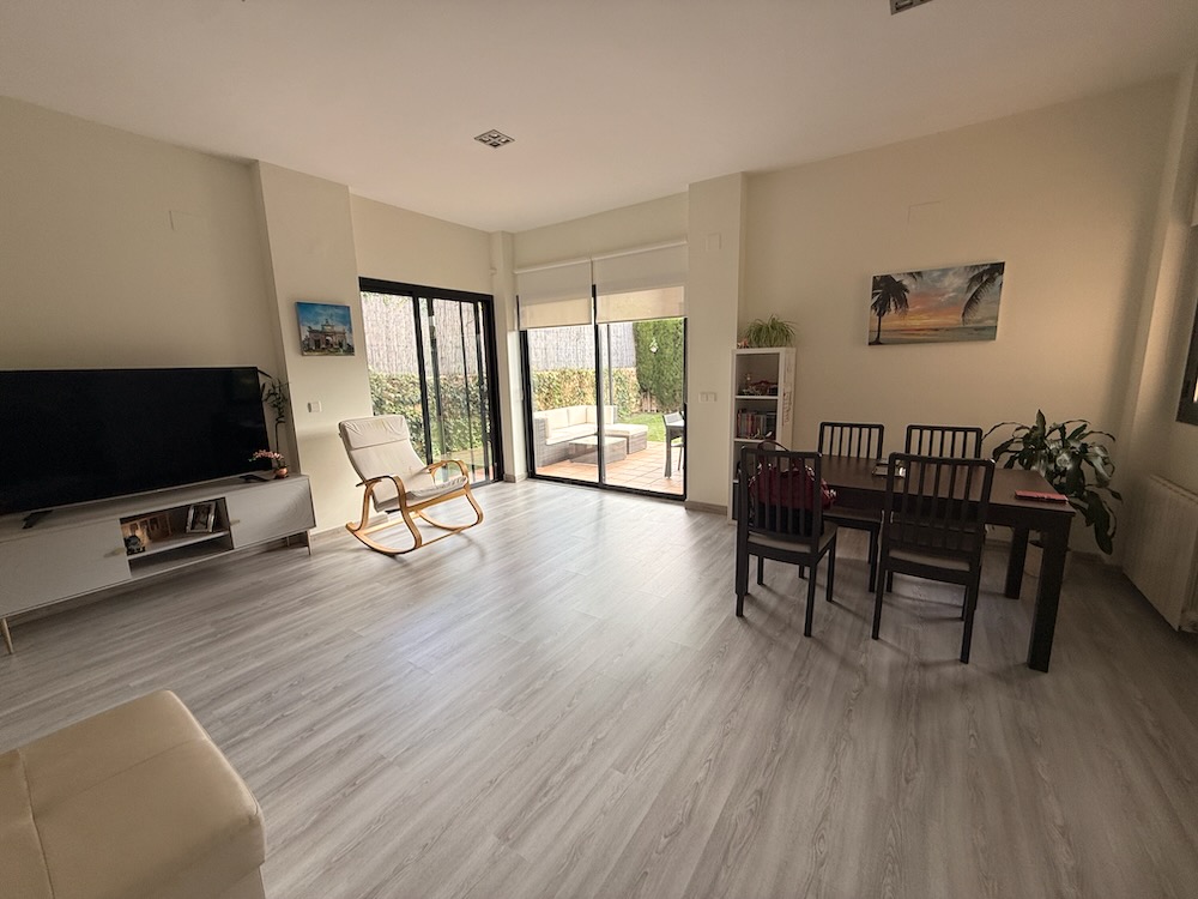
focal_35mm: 14
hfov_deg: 102.1
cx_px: 599
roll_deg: +1.5
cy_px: 450
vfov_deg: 85.7
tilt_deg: -9.5
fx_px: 485
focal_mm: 2.22
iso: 40
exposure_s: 1/99
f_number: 2.2
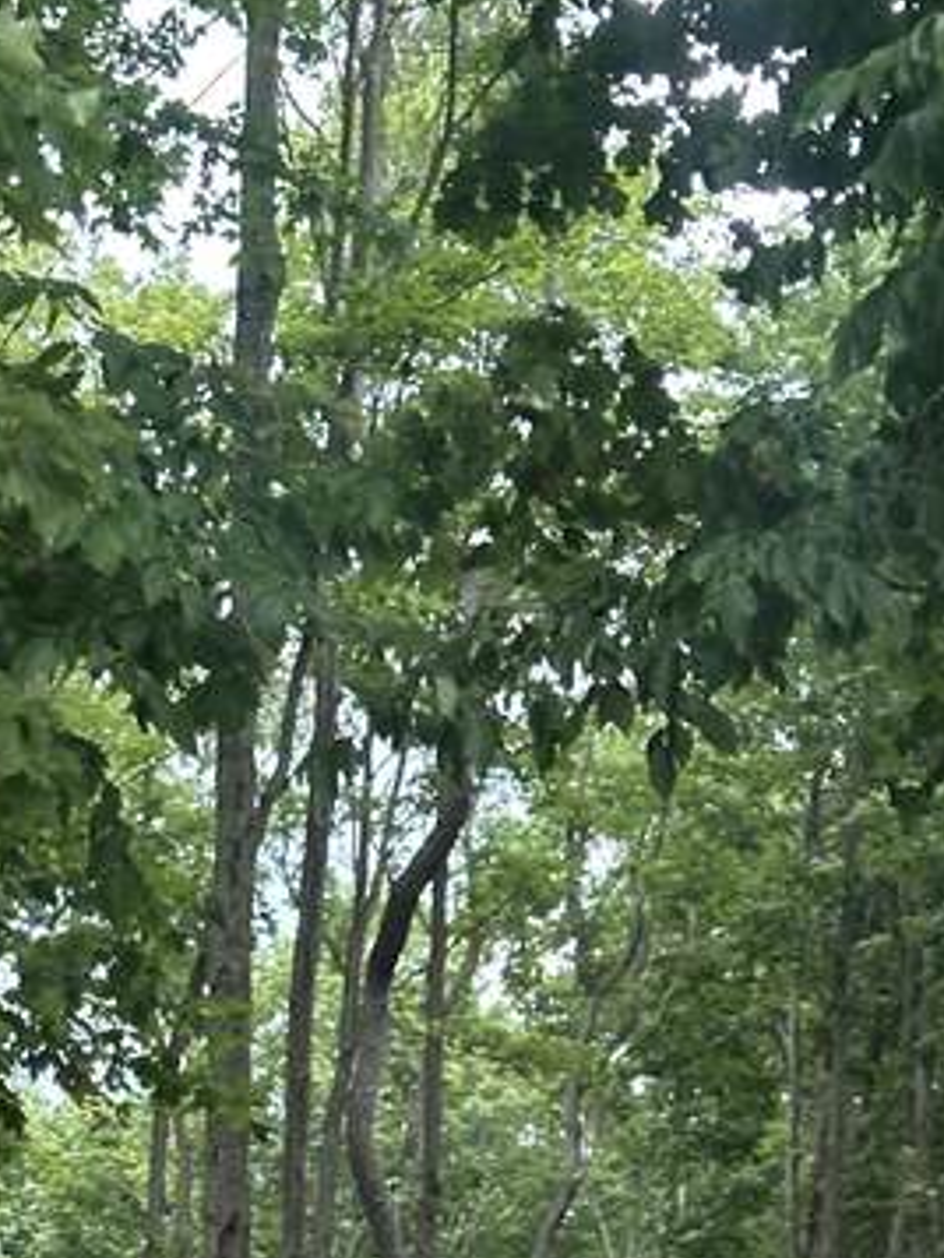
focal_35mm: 129
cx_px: 166
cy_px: 1314
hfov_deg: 11.5
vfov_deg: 15.0
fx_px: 4688
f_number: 1.78
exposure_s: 1/47
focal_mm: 6.86
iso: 250
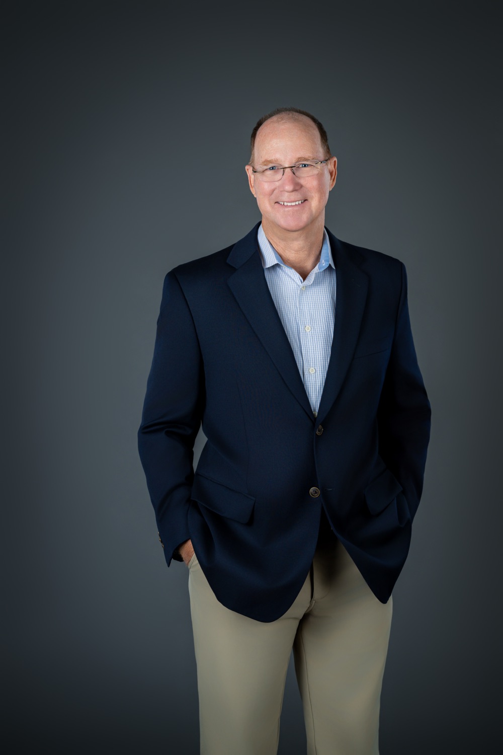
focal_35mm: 75
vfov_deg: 27.0
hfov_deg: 18.2
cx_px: 252
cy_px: 378
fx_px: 1572
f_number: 6.3
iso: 160
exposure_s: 1/160
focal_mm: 75
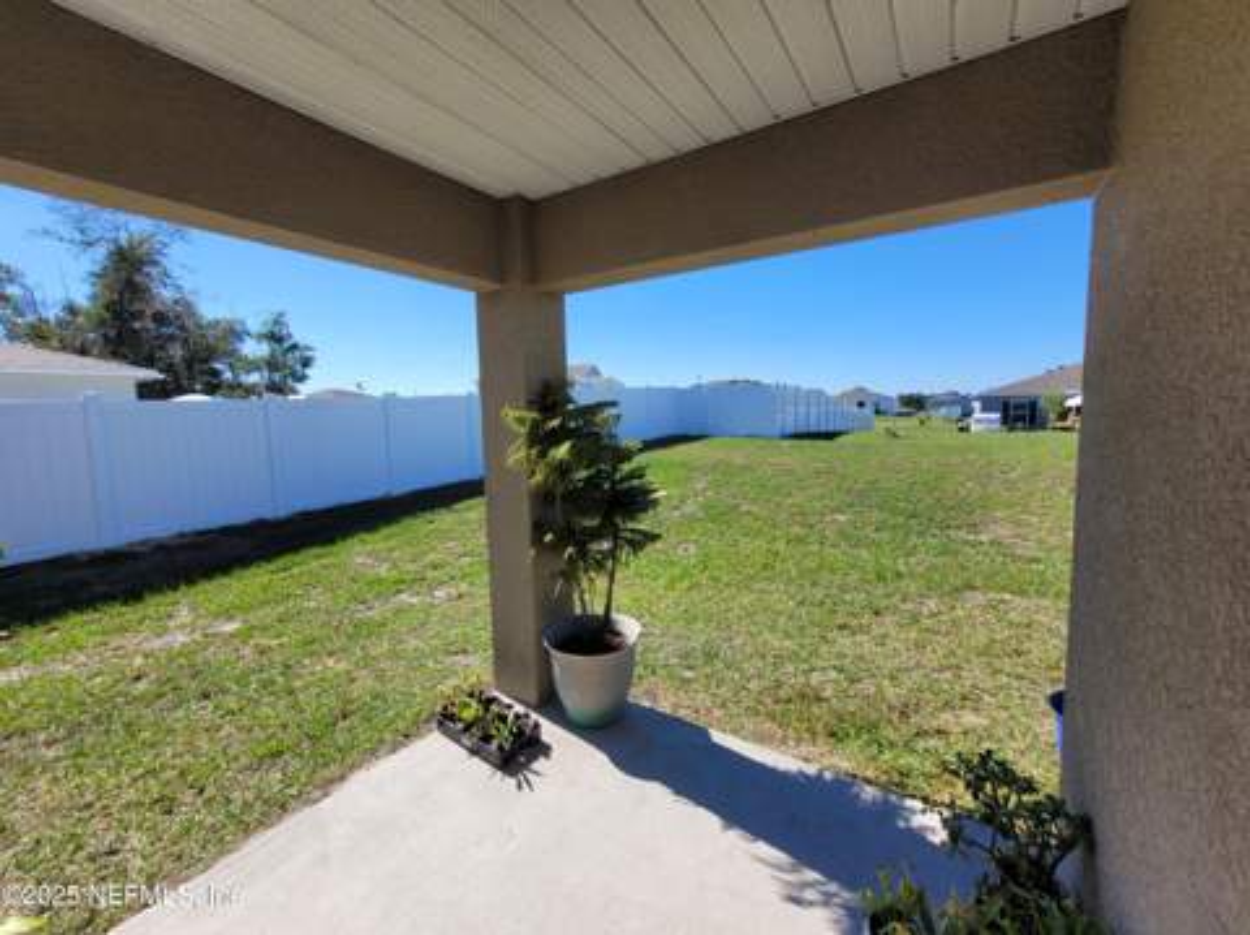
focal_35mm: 13
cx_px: 625
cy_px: 468
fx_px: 469
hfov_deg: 106.2
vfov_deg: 89.8
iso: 40
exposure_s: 1/1272
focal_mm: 1.74
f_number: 2.2
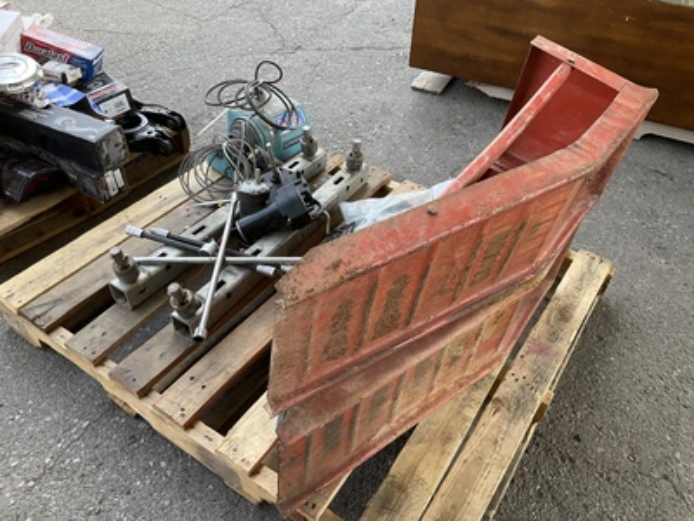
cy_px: 260
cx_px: 347
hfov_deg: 61.7
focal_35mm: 29
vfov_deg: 48.2
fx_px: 581
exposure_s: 1/122
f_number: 1.8
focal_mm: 3
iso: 20
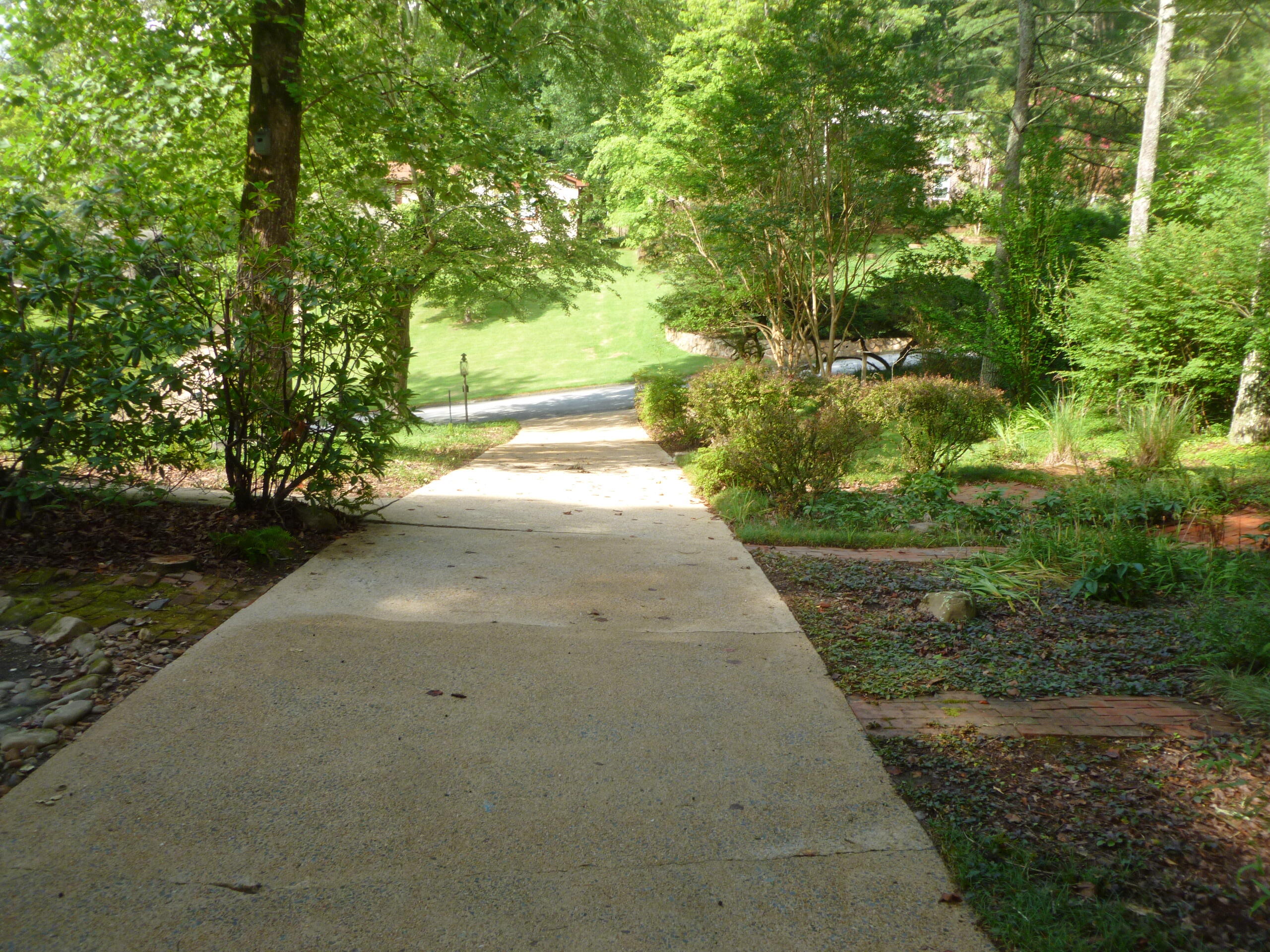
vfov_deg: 49.7
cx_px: 635
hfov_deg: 63.4
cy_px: 476
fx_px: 1027
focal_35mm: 28
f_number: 3.3
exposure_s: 1/100
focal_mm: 5
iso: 100
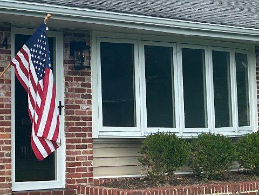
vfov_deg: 13.2
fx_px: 831
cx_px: -66
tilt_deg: +7.9
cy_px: 0
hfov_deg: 16.8
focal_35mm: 111
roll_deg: -0.3
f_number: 1.5
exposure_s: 1/2632
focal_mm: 5.7
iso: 50
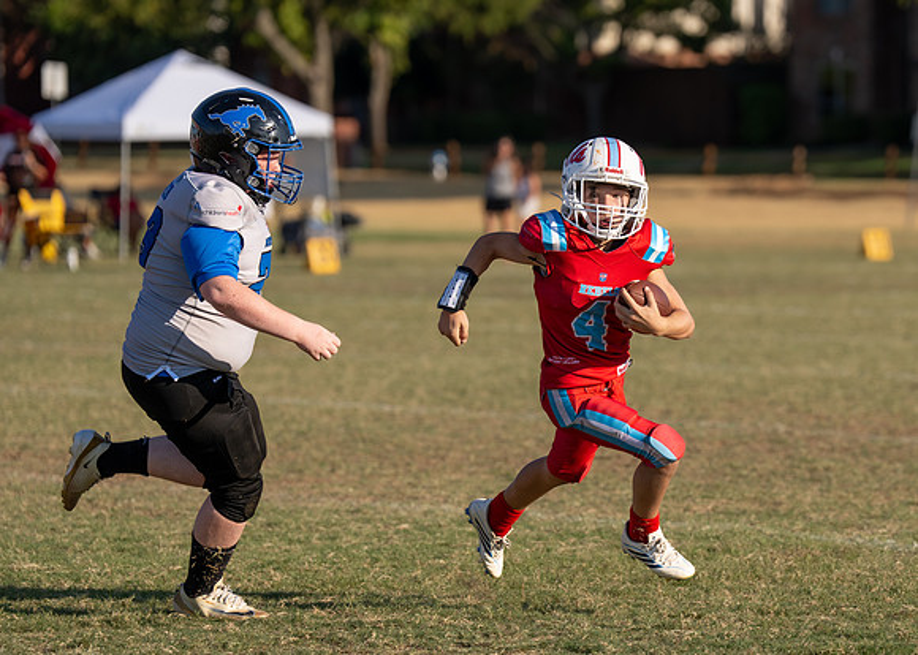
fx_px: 5492
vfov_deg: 6.8
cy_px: 343
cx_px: 649
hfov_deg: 9.5
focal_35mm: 211
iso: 125
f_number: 3.2
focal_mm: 146
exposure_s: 1/2500
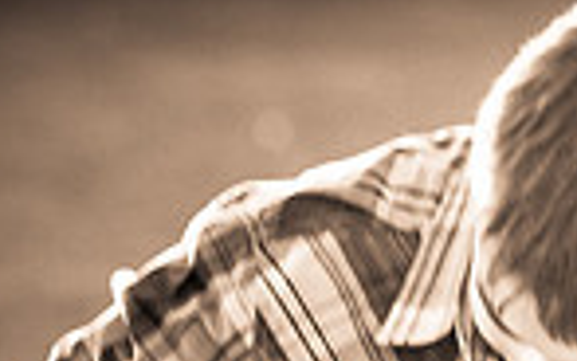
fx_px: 10603
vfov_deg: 1.9
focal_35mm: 674
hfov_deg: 3.1
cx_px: 899
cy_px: 673
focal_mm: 112
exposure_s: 1/125
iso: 800
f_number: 3.5
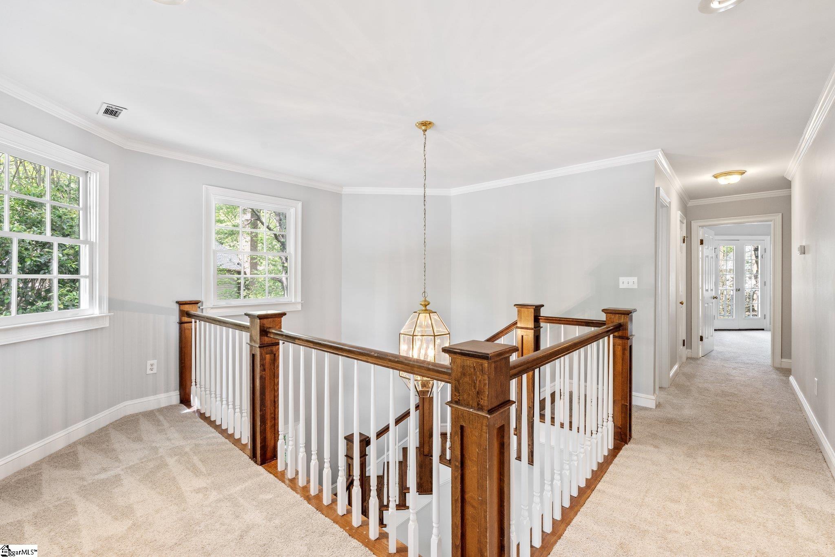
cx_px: 418
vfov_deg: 73.7
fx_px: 371
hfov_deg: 96.7
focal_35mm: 16
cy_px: 278
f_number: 9
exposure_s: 1/30
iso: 250
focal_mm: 16
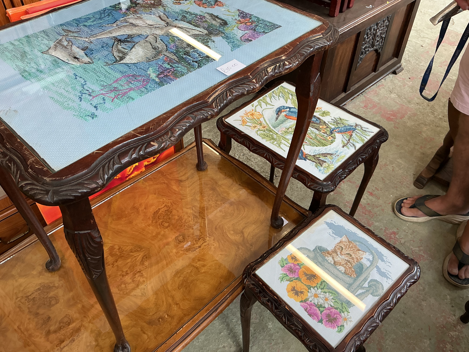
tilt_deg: -45.4
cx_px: 234
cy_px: 176
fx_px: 393
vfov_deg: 48.2
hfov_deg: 61.7
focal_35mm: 29
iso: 64
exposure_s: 1/120
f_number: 1.8
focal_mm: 3
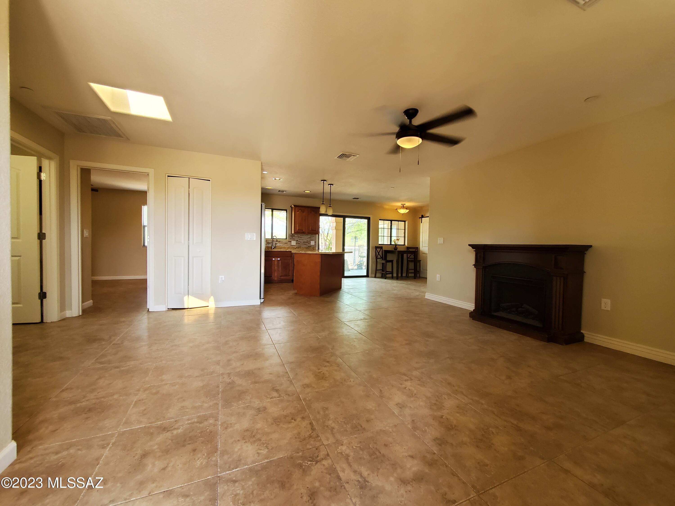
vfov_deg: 89.9
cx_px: 338
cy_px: 253
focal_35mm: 13
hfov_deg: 106.2
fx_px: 253
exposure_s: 1/60
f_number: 2.2
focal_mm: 1.8
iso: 200
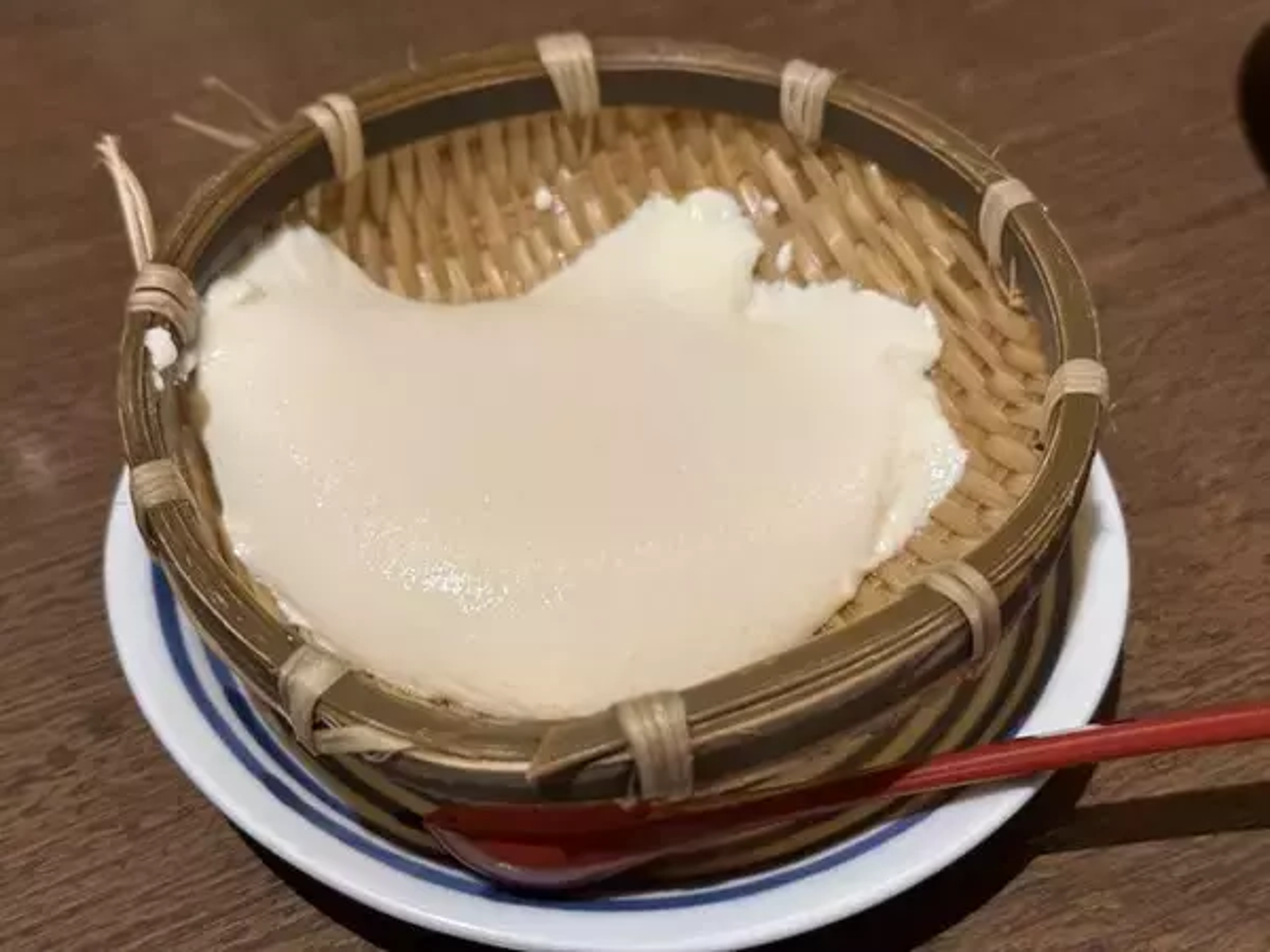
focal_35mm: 48
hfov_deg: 39.7
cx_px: 635
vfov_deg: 30.3
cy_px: 476
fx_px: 1761
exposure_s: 1/60
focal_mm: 6.86
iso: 160
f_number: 1.78
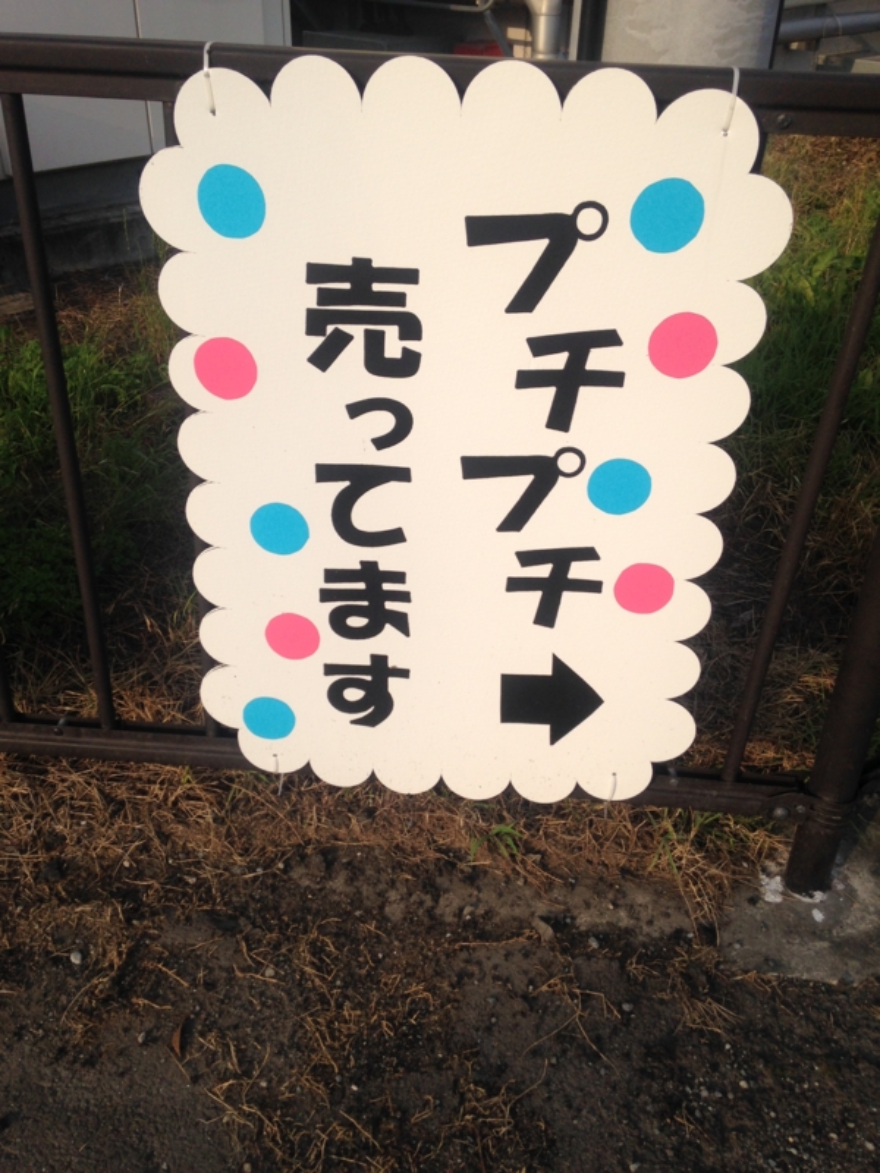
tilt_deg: -33.1
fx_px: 1119
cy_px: 586
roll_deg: -0.1
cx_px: 440
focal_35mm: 33
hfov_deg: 42.9
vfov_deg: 55.4
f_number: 2.4
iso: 50
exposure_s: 1/1290
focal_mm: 4.12
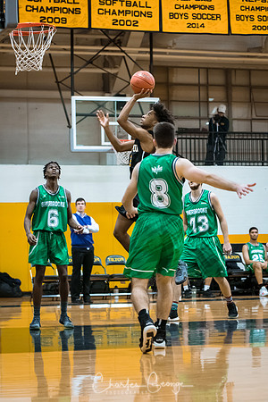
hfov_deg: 13.0
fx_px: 1172
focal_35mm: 105
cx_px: 134
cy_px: 201
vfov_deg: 19.5
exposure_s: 1/400
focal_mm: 70
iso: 3200
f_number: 2.8
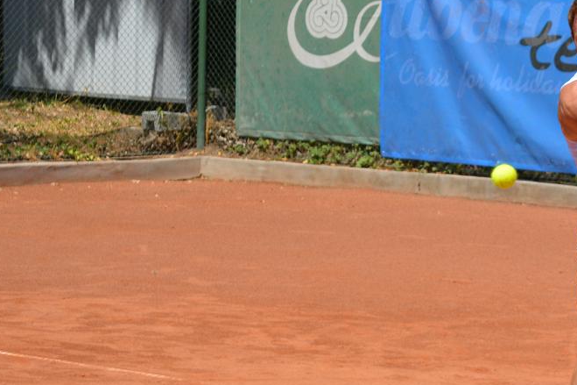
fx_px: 3611
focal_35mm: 225
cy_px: 179
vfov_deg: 6.1
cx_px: 614
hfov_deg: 9.1
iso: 400
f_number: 7.1
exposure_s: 1/1600
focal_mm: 55
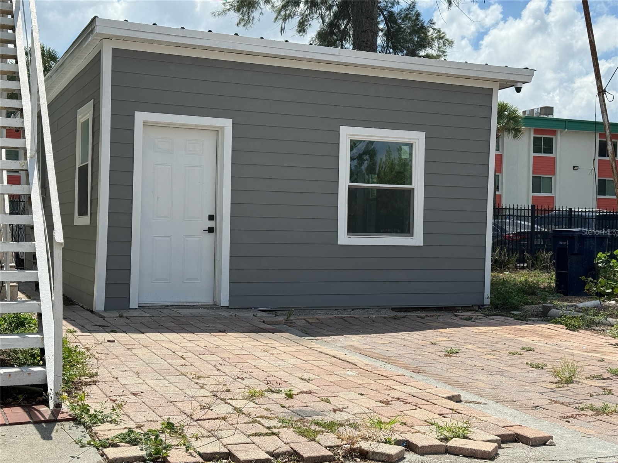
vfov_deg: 30.3
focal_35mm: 48
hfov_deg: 39.7
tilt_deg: +0.5
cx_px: 309
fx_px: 857
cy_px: 232
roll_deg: -1.2
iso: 64
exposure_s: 1/6024
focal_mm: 6.76
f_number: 1.78
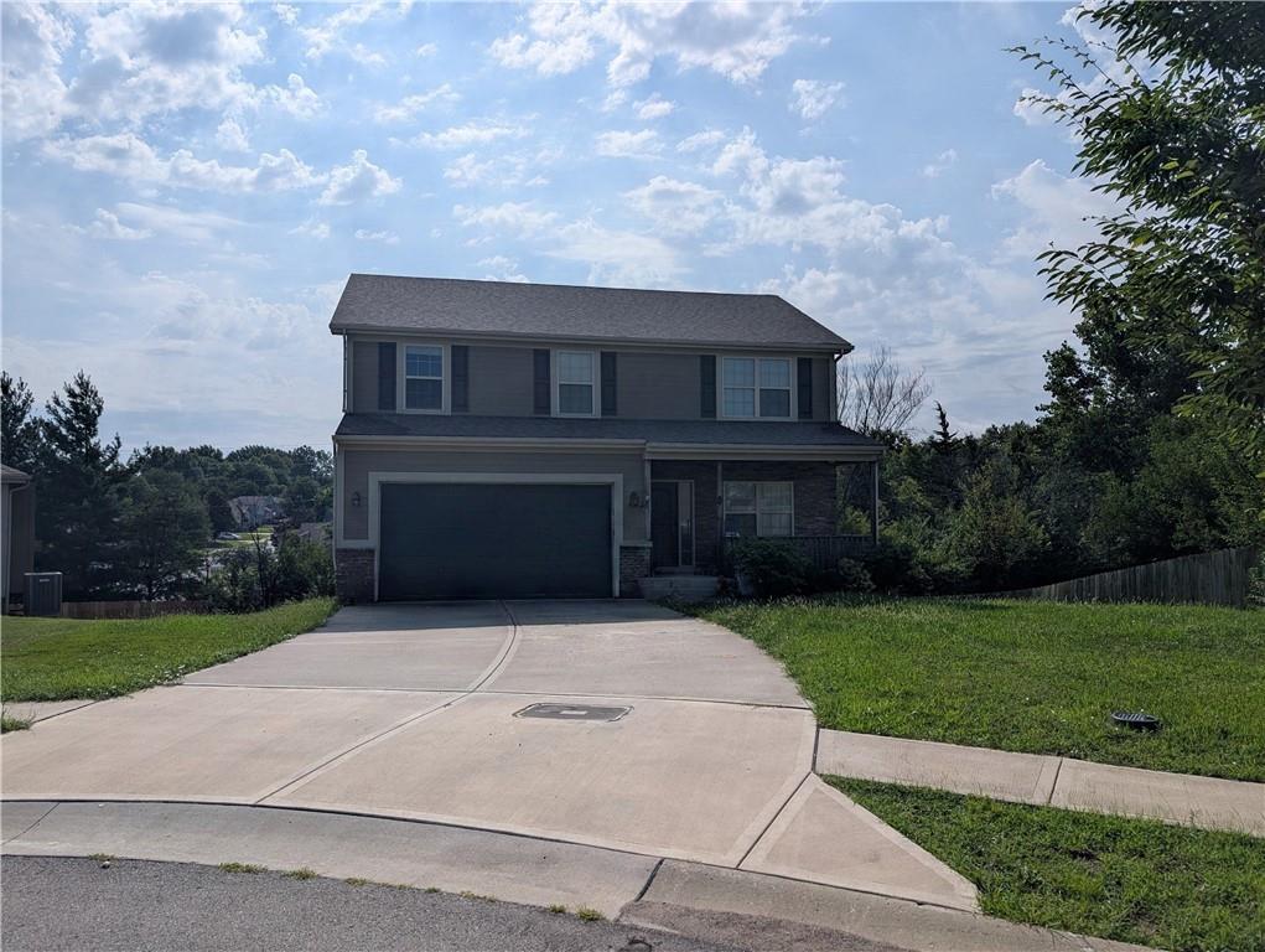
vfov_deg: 56.9
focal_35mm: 24
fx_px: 878
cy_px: 476
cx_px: 632
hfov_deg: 71.5
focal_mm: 6.9
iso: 20
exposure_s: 1/3311
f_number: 1.68
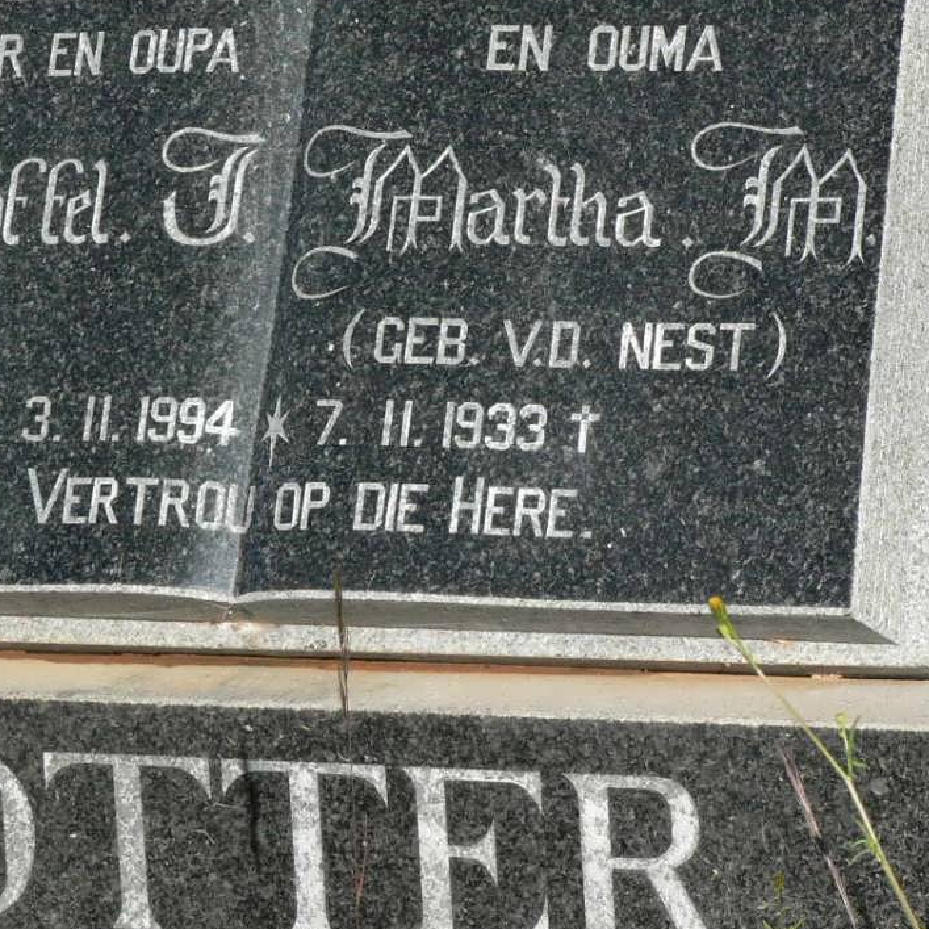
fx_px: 5101
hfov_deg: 10.4
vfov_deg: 10.4
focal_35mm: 168
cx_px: 290
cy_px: 405
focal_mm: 18.6
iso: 100
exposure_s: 1/400
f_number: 5
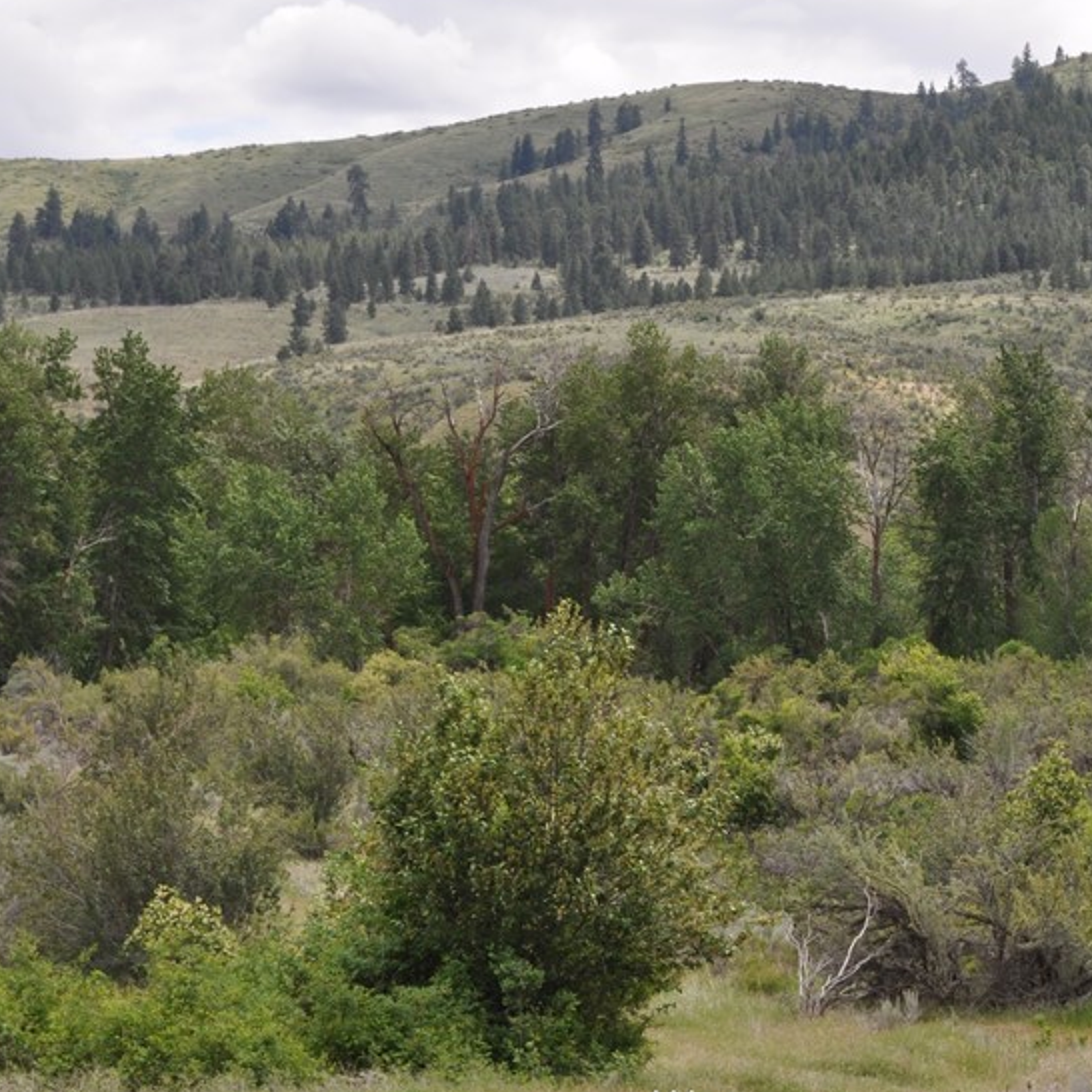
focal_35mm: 132
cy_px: 468
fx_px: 4711
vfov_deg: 13.2
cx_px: 750
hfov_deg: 13.2
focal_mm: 52
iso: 200
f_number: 13
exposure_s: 1/200
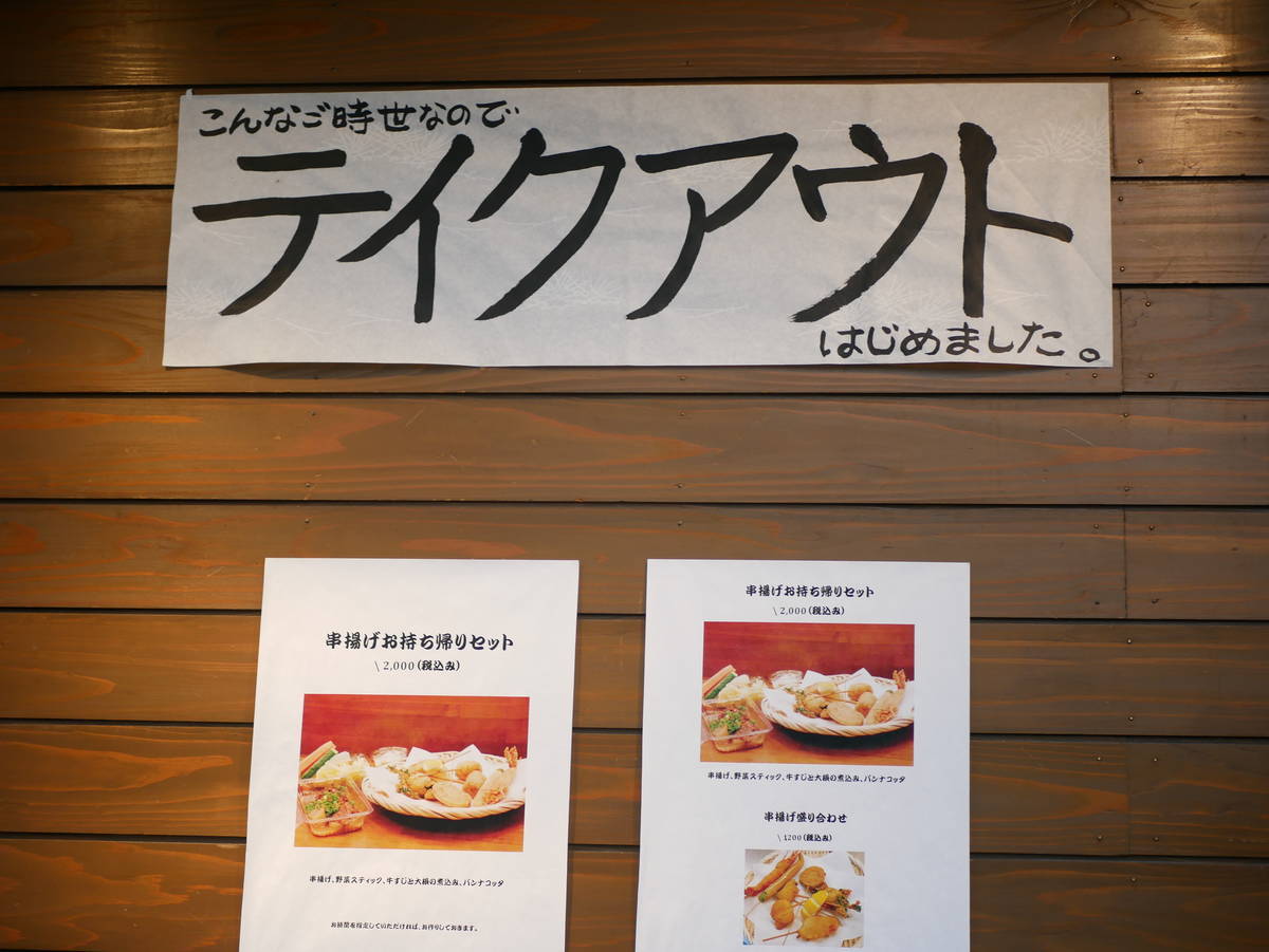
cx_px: 634
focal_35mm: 50
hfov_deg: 38.2
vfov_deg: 29.1
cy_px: 476
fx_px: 1834
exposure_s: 1/250
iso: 200
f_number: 1.7
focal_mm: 25
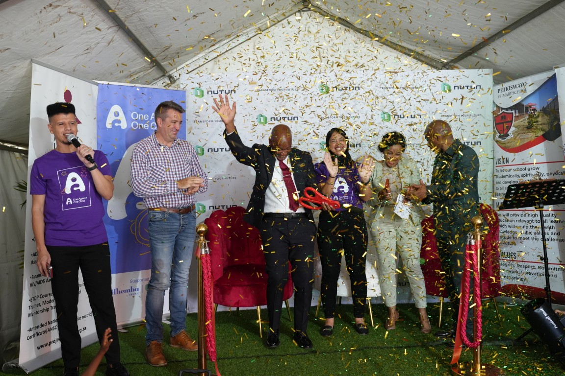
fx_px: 549
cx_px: 282
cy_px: 188
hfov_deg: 54.4
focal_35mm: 35
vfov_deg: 37.9
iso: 2000
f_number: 4
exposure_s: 1/160
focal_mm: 35
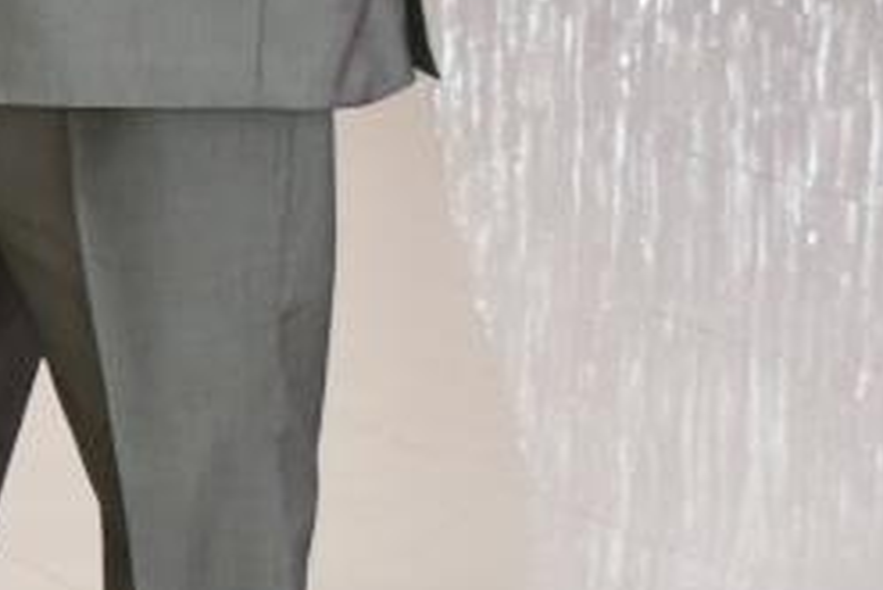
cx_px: -1698
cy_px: -286
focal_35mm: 223
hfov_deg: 8.0
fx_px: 5473
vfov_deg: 6.1
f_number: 3.8
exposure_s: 1/100
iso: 1250
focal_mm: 23
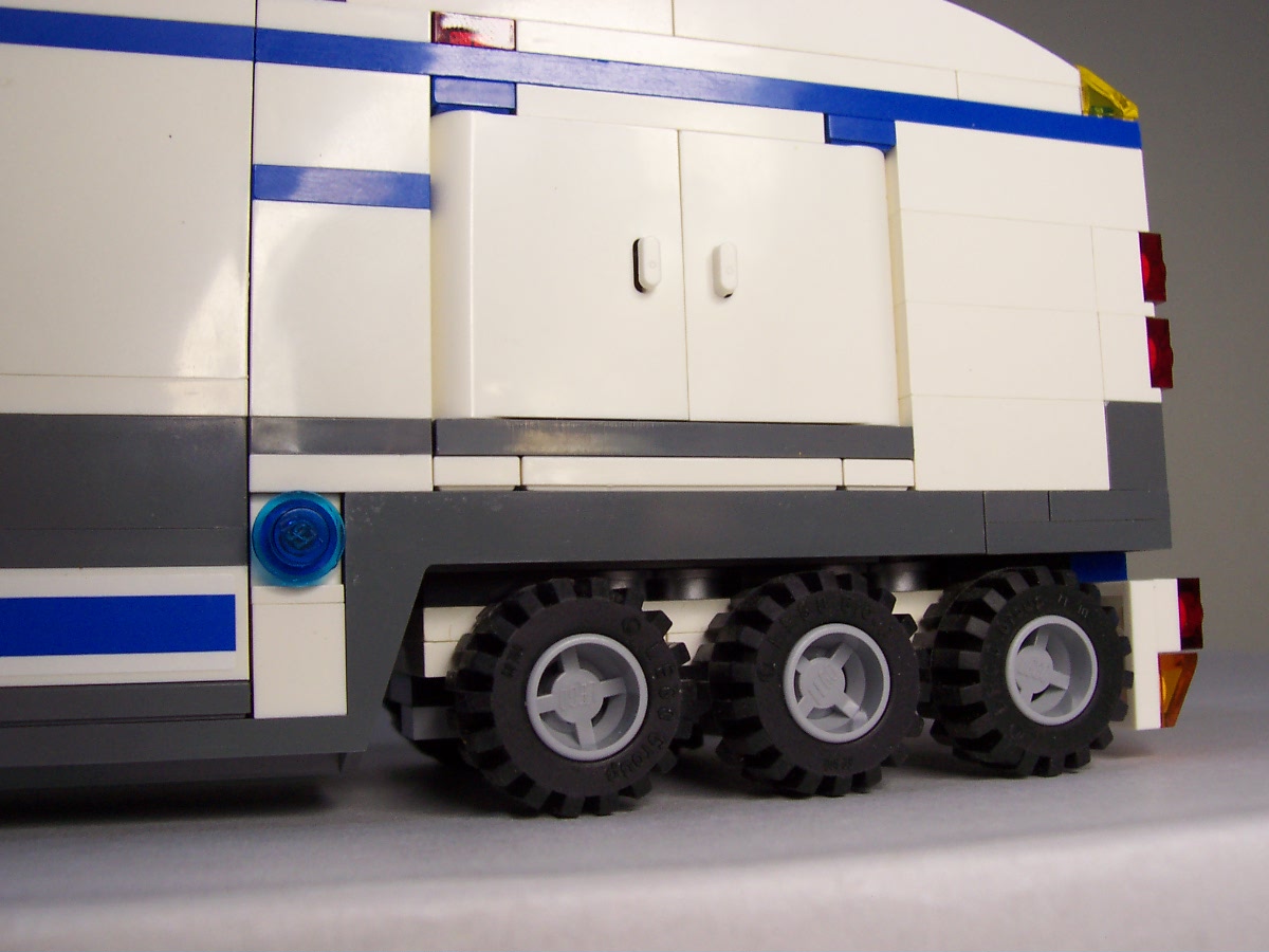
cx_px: 634
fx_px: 1356
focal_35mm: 37
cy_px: 476
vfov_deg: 38.7
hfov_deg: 50.1
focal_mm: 5.6
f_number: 2.8
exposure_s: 1/60
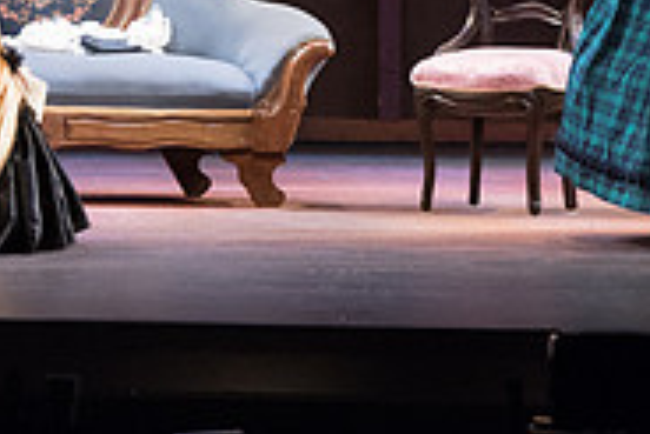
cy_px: -153
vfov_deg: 3.6
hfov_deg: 5.4
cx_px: 420
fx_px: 6830
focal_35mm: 378
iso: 3200
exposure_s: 1/400
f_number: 3.5
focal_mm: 120
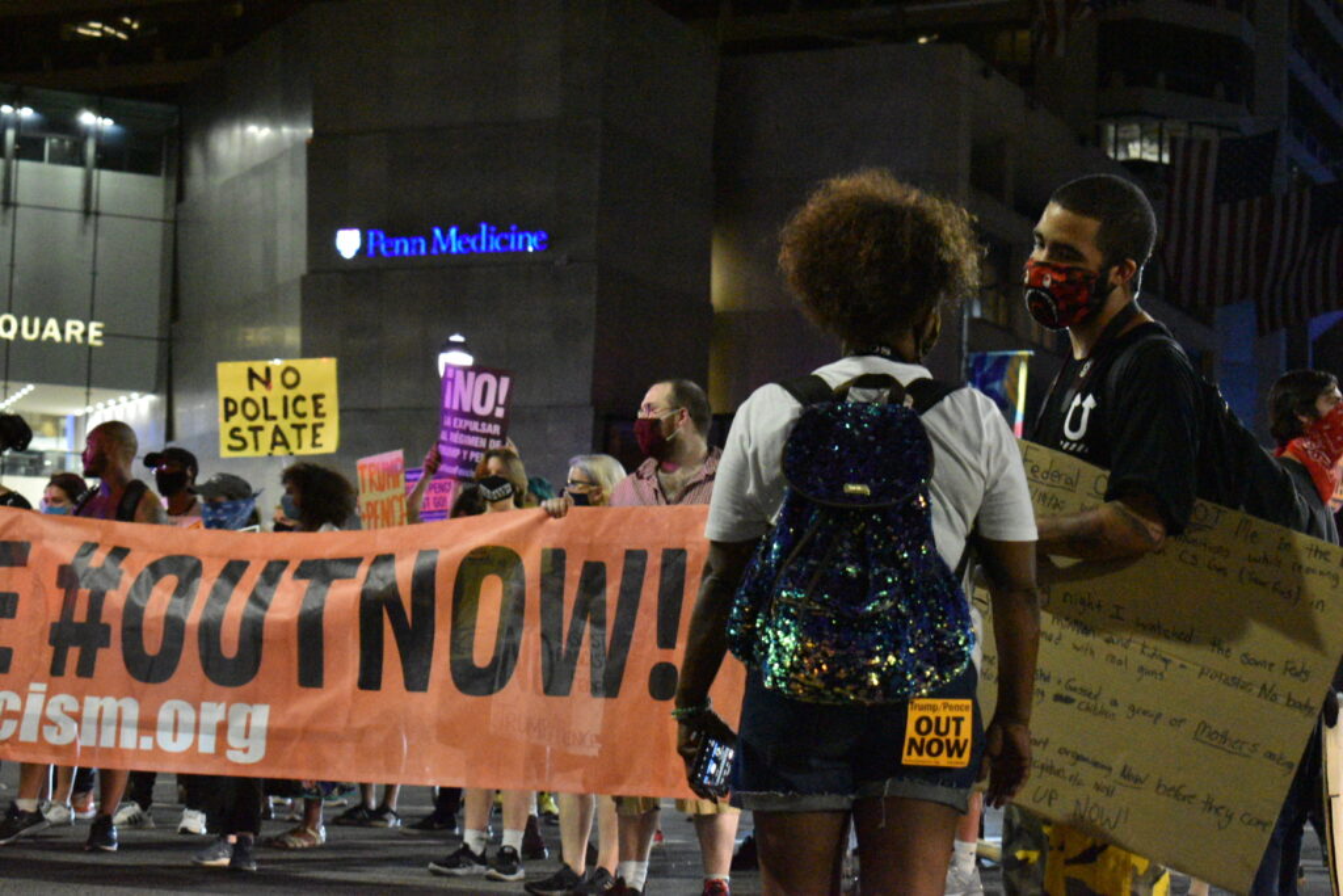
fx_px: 2686
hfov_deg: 28.1
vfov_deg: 18.9
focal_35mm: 72
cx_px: 672
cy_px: 448
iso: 11400
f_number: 5.3
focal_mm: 48
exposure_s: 1/80
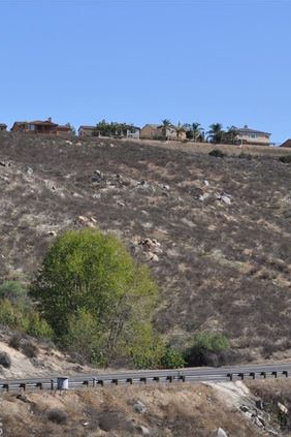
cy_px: 218
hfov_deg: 11.0
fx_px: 1513
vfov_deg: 16.4
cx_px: 92
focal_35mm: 125
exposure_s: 1/400
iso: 200
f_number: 10
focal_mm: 55
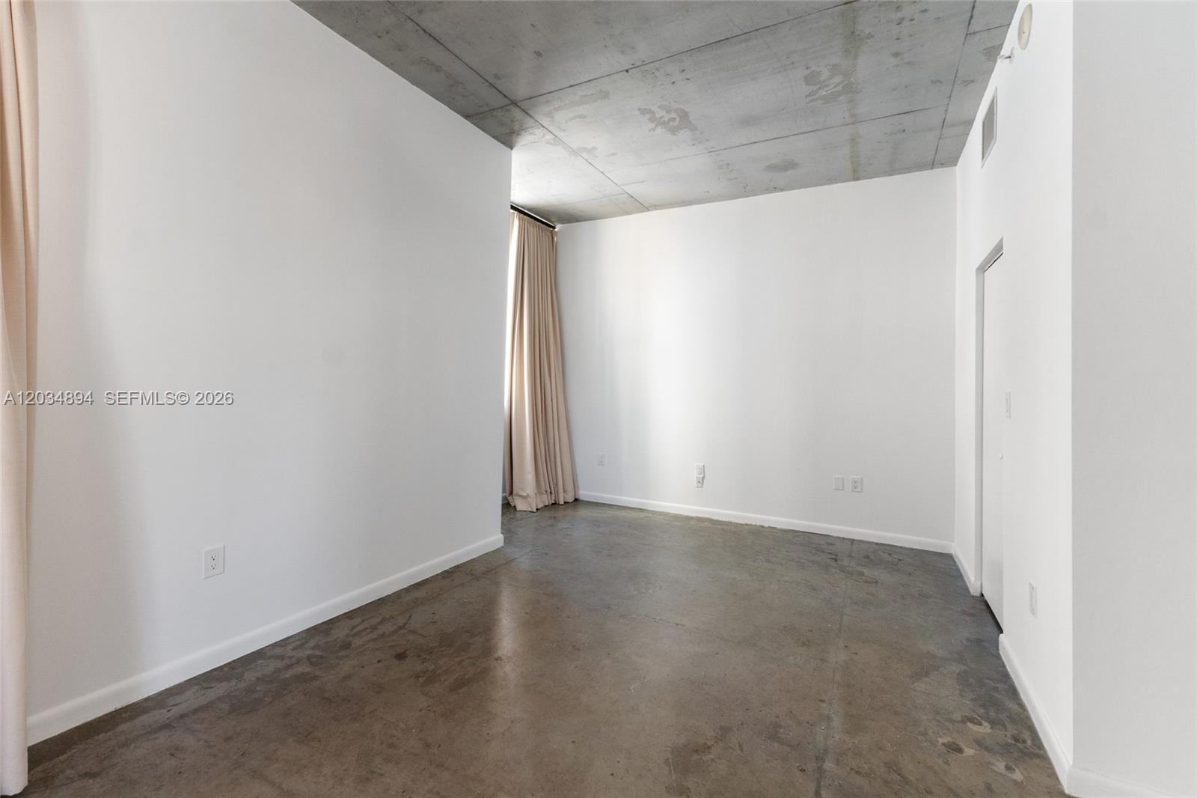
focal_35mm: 15
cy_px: 399
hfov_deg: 100.4
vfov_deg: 77.3
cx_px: 598
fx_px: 499
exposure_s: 1/10
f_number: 9
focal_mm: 10
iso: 640
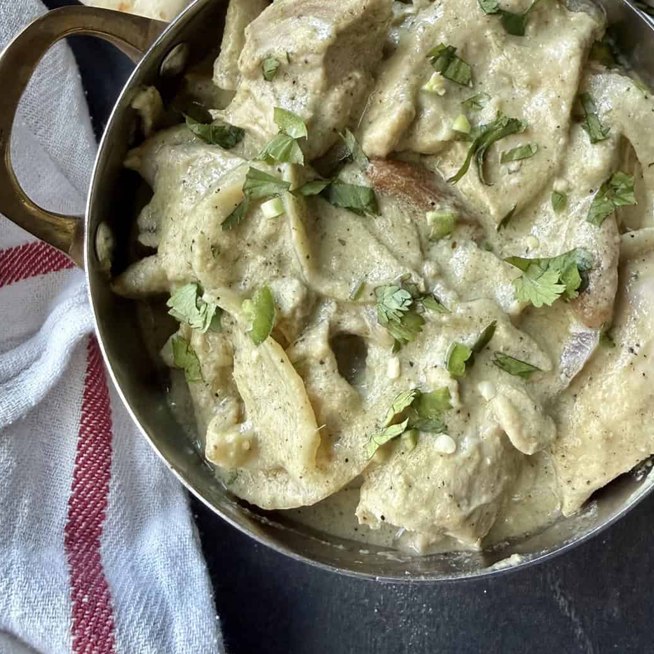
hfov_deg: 49.6
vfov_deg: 48.6
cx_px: 364
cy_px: 201
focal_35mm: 33
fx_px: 705
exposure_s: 1/60
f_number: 2.2
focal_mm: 2.2
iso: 400
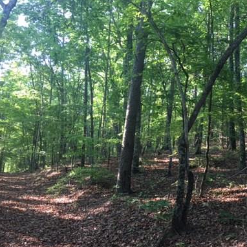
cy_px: 147
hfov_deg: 37.8
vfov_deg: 39.0
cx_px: 195
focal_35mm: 43
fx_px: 347
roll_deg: -5.0
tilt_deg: +4.3
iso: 32
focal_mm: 4.15
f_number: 2.2
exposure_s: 1/30
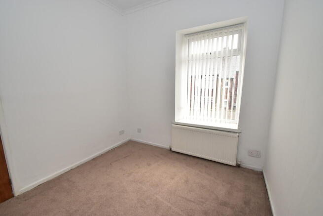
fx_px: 135
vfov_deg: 77.4
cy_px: 108
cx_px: 162
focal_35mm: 15
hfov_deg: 100.4
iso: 800
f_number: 9
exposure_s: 1/100
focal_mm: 10
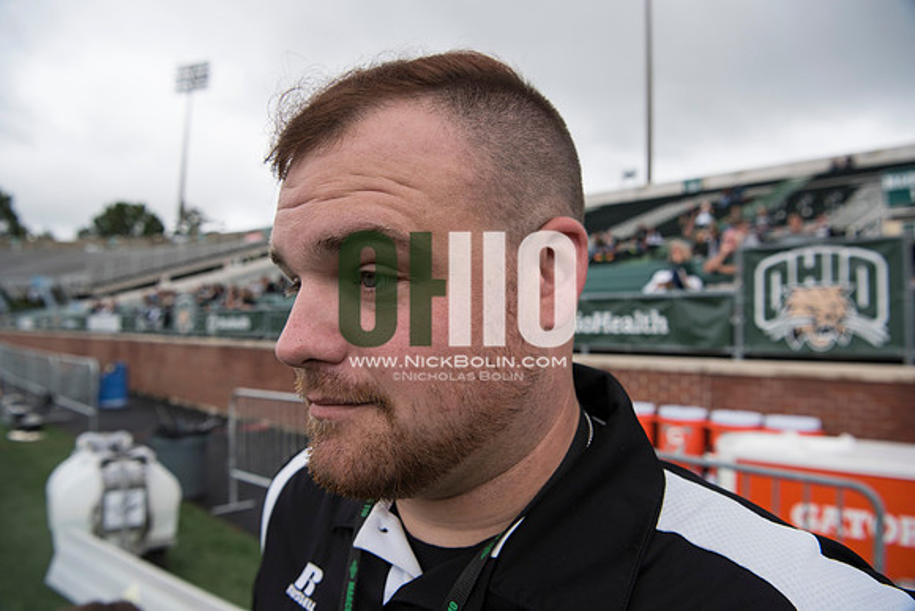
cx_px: 458
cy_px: 306
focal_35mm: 24
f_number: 5.6
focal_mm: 24
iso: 640
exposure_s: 1/1600
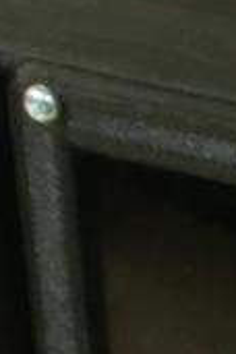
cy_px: 547
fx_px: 2655
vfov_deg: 7.5
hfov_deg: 4.9
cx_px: 644
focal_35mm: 270
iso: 400
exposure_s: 1/60
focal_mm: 6.61
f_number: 3.9
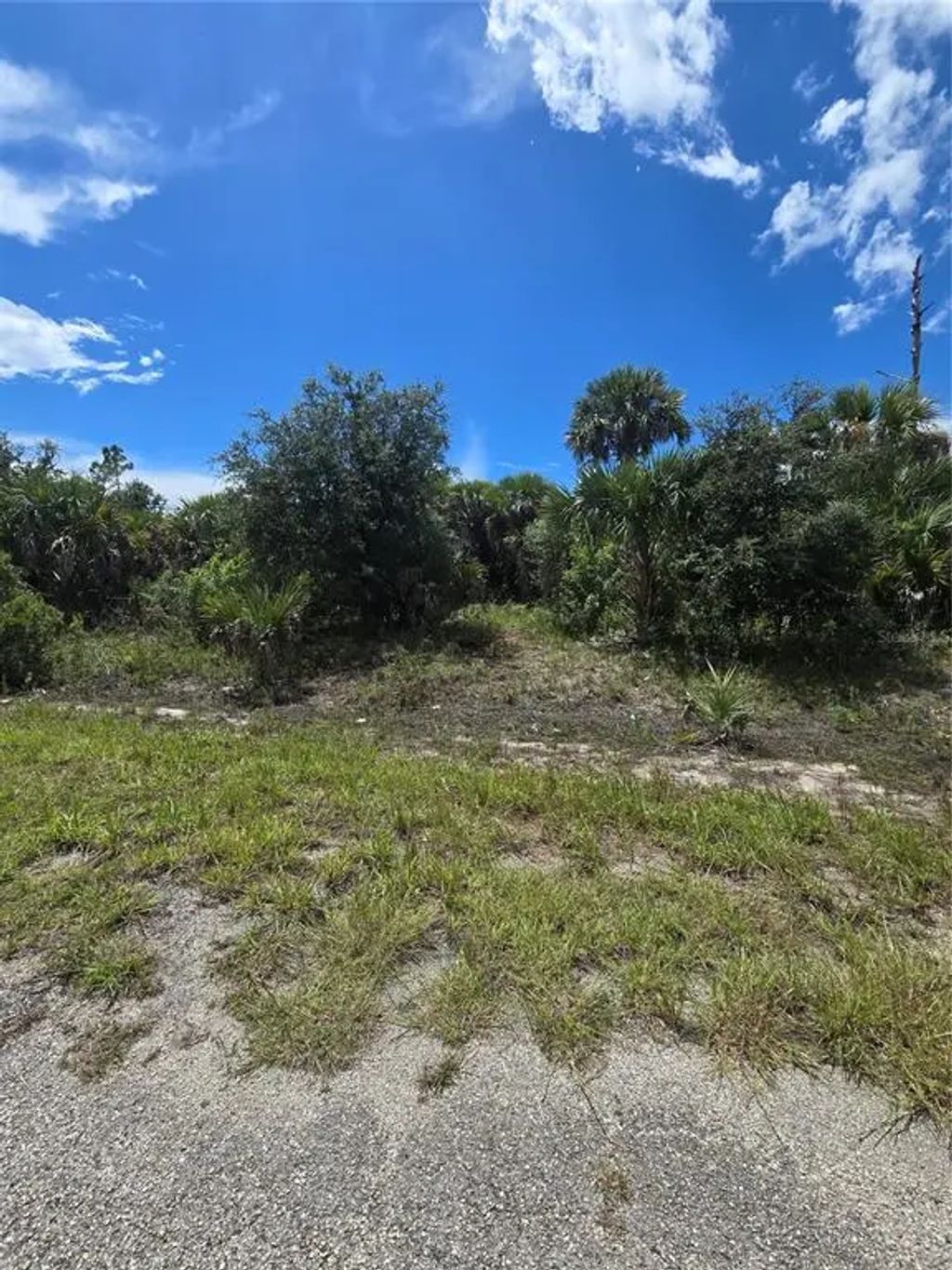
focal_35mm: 13
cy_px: 635
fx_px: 477
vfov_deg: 106.2
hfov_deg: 89.9
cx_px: 476
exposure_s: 1/2969
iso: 50
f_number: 2.2
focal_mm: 2.2
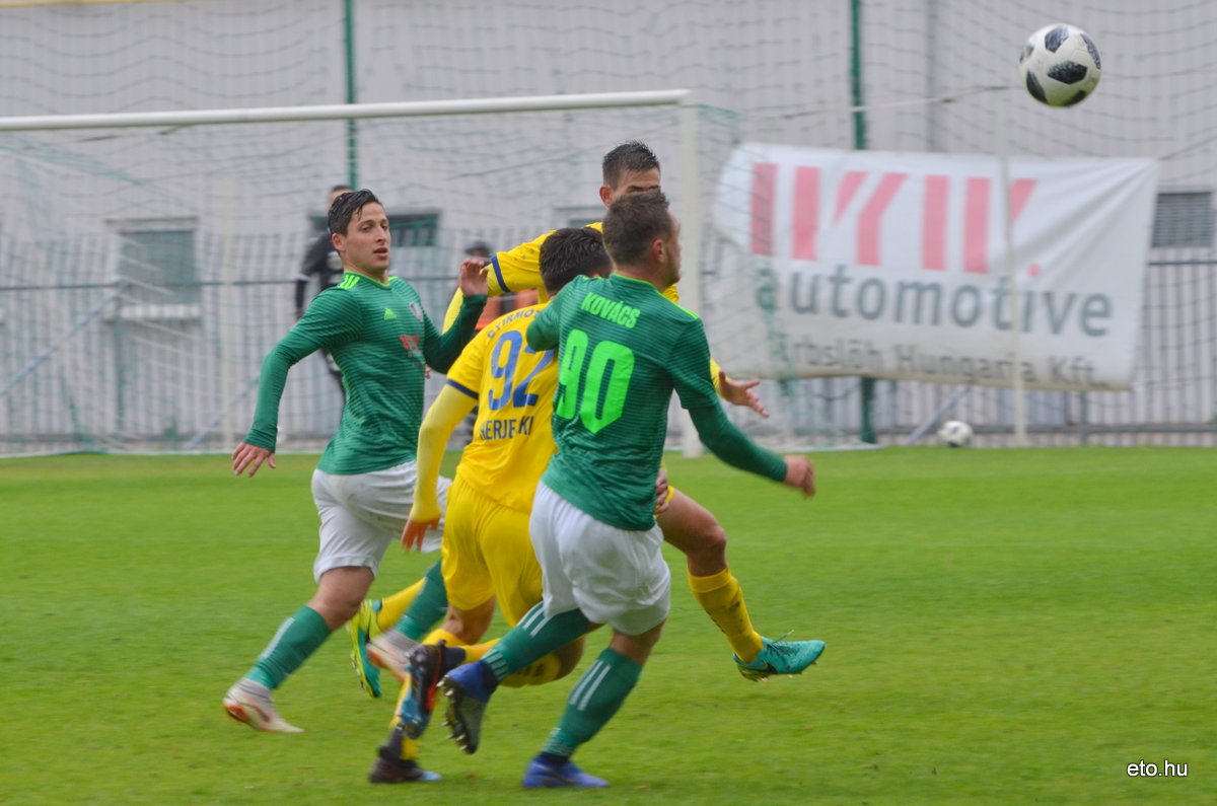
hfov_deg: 7.6
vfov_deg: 5.1
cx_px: 608
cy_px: 403
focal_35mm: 270
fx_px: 9109
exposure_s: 1/200
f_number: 7.1
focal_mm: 180
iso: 500
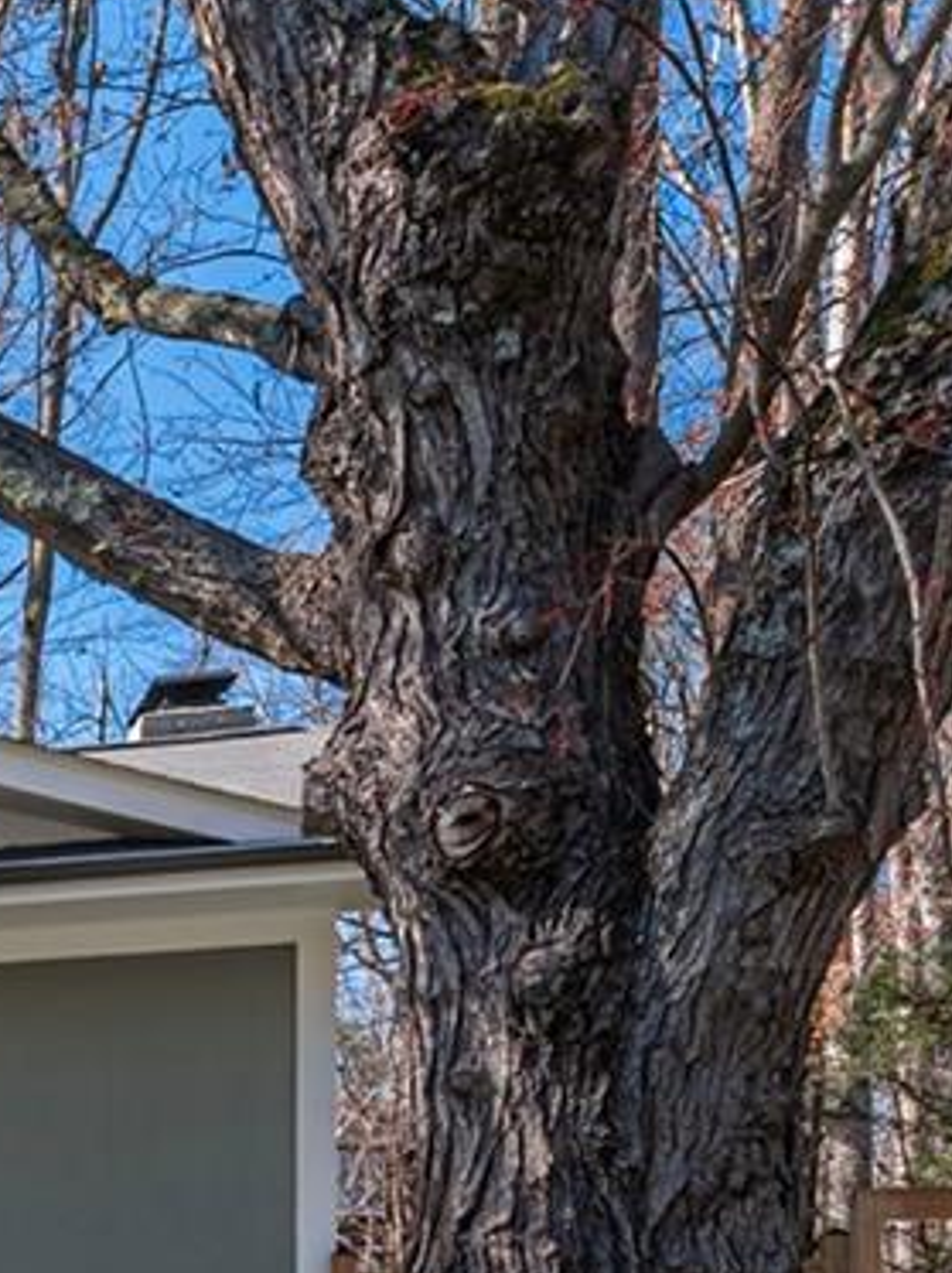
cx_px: -1416
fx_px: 2718
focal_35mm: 74
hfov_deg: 13.5
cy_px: 1299
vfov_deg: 25.0
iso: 320
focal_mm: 14
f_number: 7.1
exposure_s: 1/2000
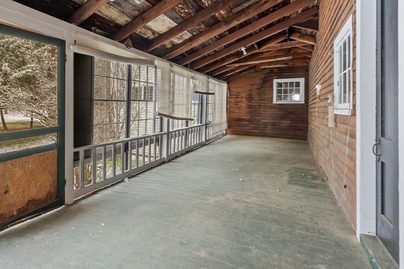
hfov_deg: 86.1
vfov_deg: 64.0
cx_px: 168
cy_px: 108
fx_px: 213
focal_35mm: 19
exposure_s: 1/2
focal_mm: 10
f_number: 6.3
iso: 800
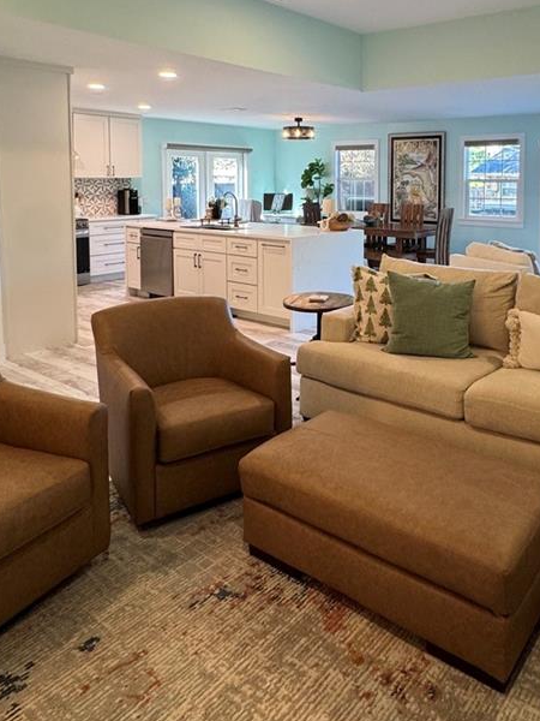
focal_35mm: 28
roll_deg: +0.8
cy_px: 219
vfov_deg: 61.3
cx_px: 361
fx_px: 582
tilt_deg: -4.8
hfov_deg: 48.9
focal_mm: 2.22
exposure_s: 1/120
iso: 250
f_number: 2.2
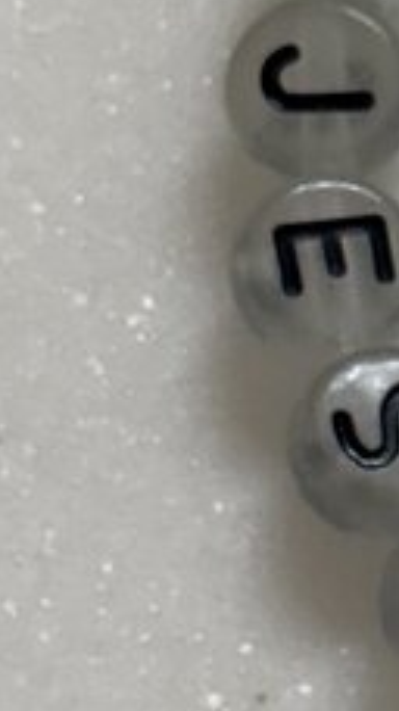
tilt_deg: -71.1
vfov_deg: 7.2
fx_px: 5613
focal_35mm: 298
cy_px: 449
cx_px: 1216
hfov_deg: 3.9
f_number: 1.6
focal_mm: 5.96
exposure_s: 1/60
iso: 40
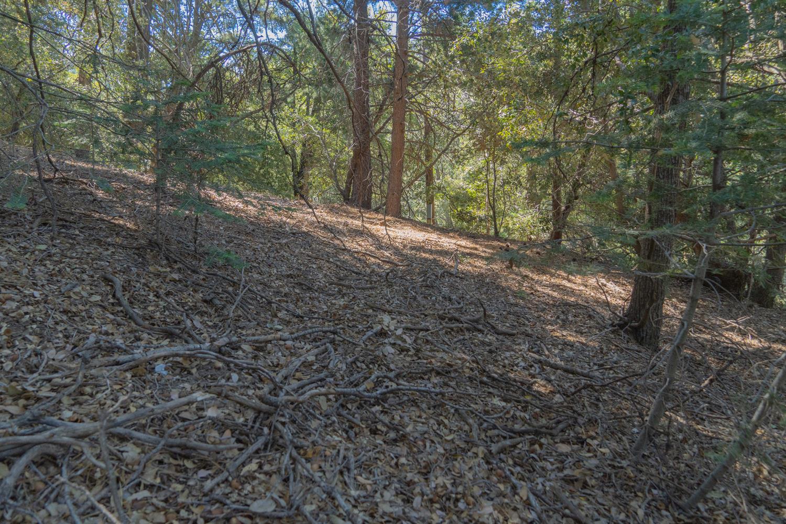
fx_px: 589
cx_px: 393
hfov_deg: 67.4
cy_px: 262
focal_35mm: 27
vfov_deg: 47.9
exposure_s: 1/160
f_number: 4.5
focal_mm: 18
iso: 500
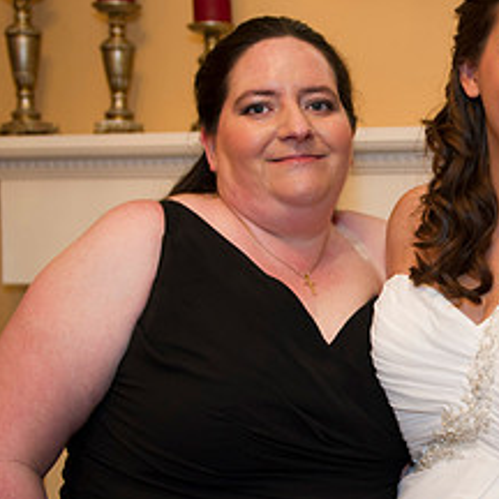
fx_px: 1305
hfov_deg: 20.8
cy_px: 296
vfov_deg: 21.6
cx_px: 520
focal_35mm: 80
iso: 800
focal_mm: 35
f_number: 3.2
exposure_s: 1/50
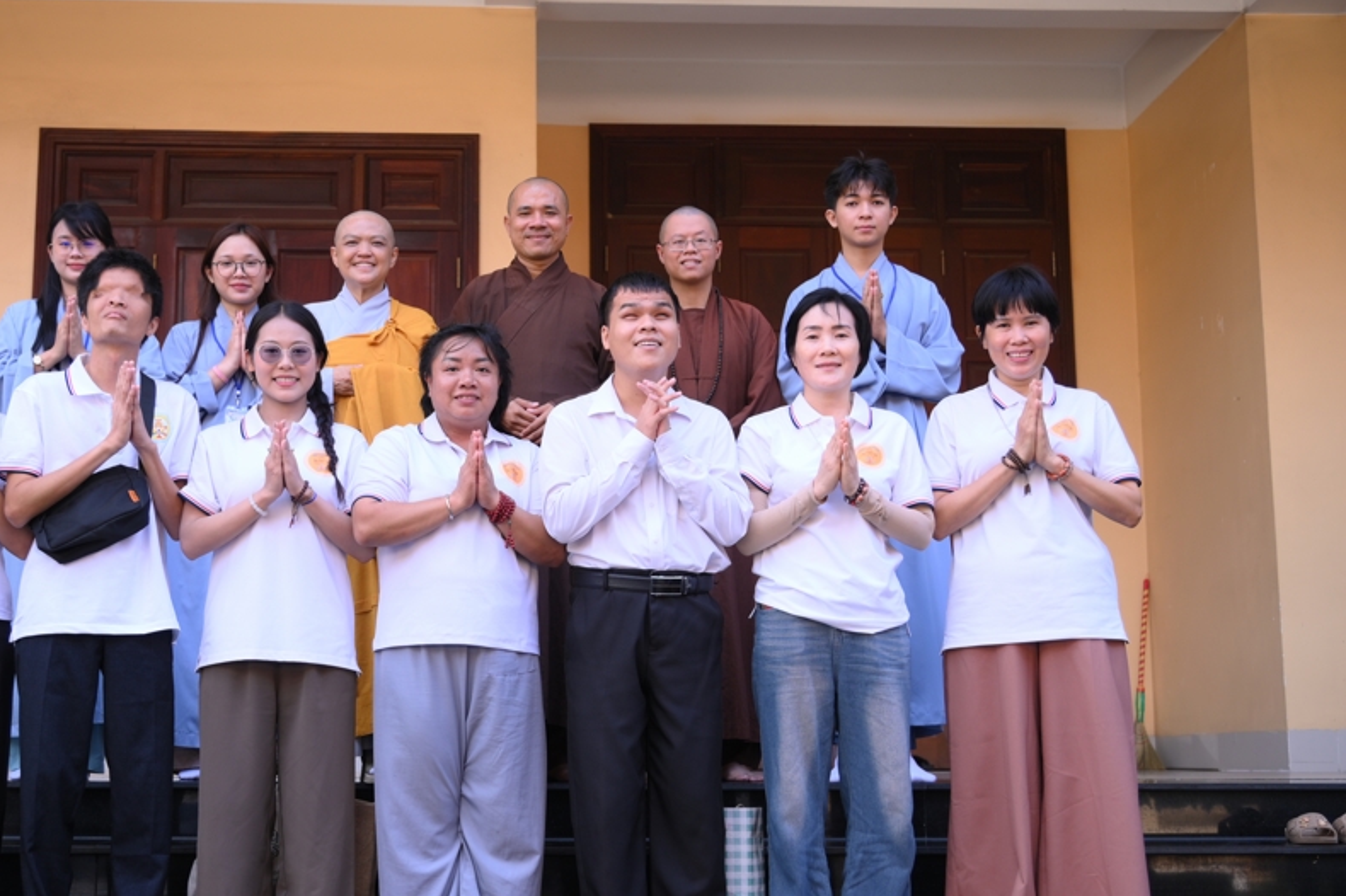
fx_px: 1756
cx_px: 515
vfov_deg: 28.6
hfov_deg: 41.7
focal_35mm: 47
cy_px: 496
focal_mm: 38
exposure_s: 1/400
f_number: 4
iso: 320
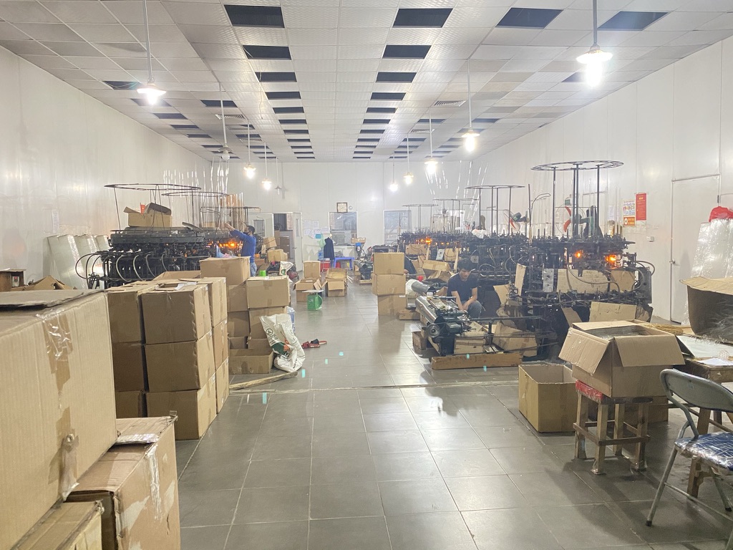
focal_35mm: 26
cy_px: 275
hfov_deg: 67.3
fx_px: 551
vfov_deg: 53.1
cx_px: 366
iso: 500
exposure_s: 1/33
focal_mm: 4.25
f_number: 1.8
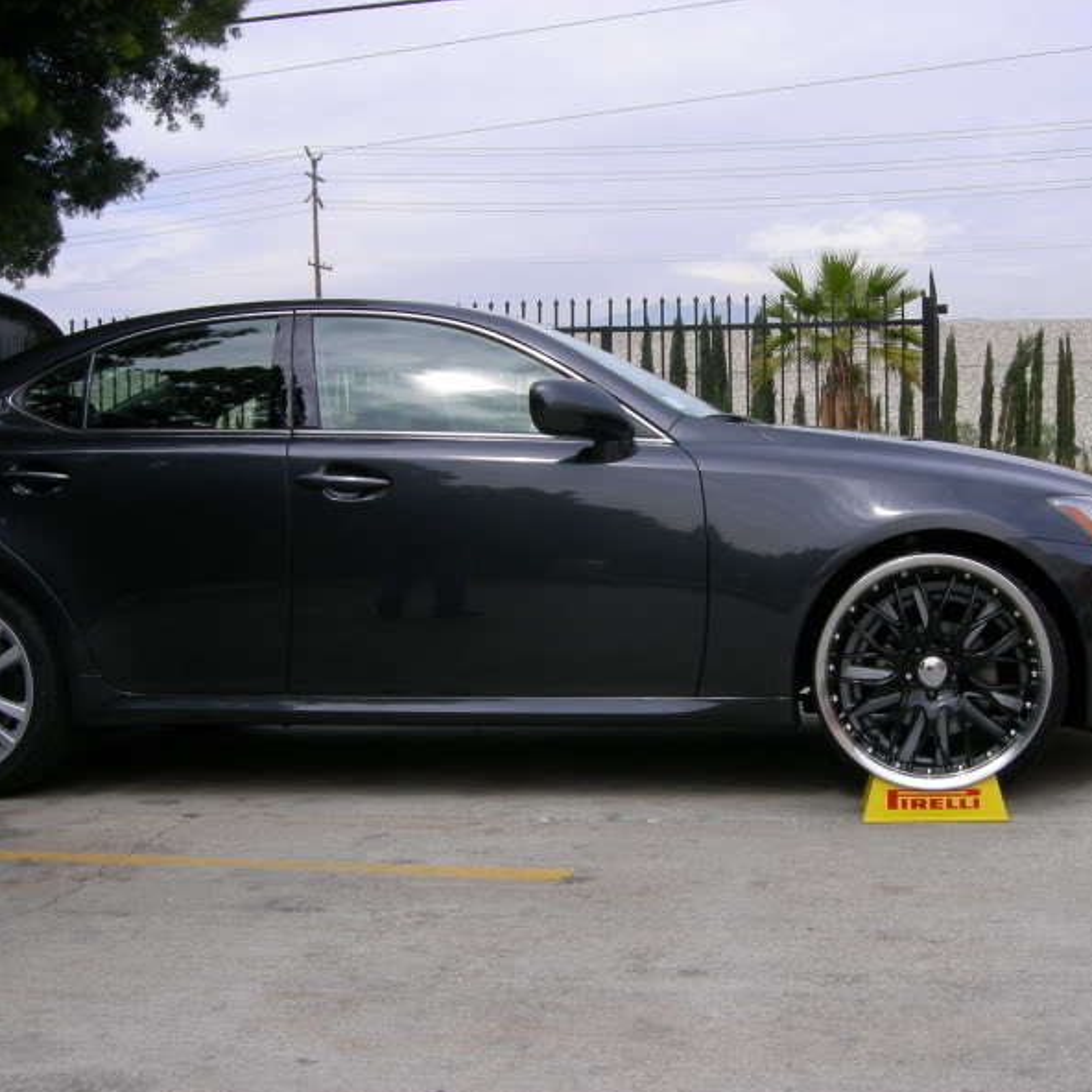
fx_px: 1535
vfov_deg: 39.2
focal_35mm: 43
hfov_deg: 39.1
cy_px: 552
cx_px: 603
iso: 64
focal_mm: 7.5
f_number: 7.6
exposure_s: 1/180
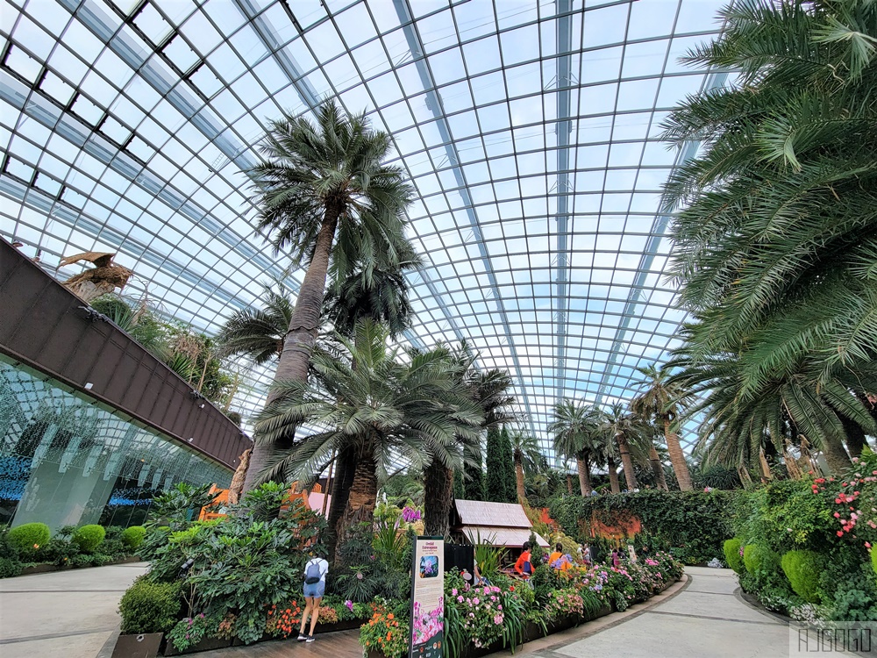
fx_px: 329
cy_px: 329
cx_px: 438
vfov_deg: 89.9
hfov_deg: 106.2
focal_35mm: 13
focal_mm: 2.2
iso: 50
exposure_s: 1/583
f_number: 2.2
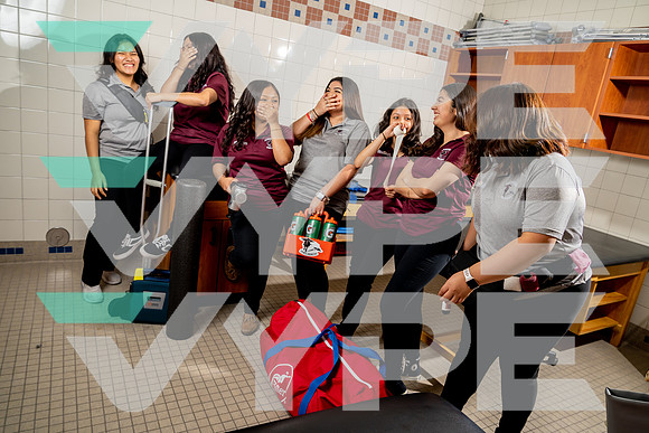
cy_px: 216
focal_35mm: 24
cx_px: 324
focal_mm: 24
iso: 250
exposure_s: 1/250
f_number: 6.3
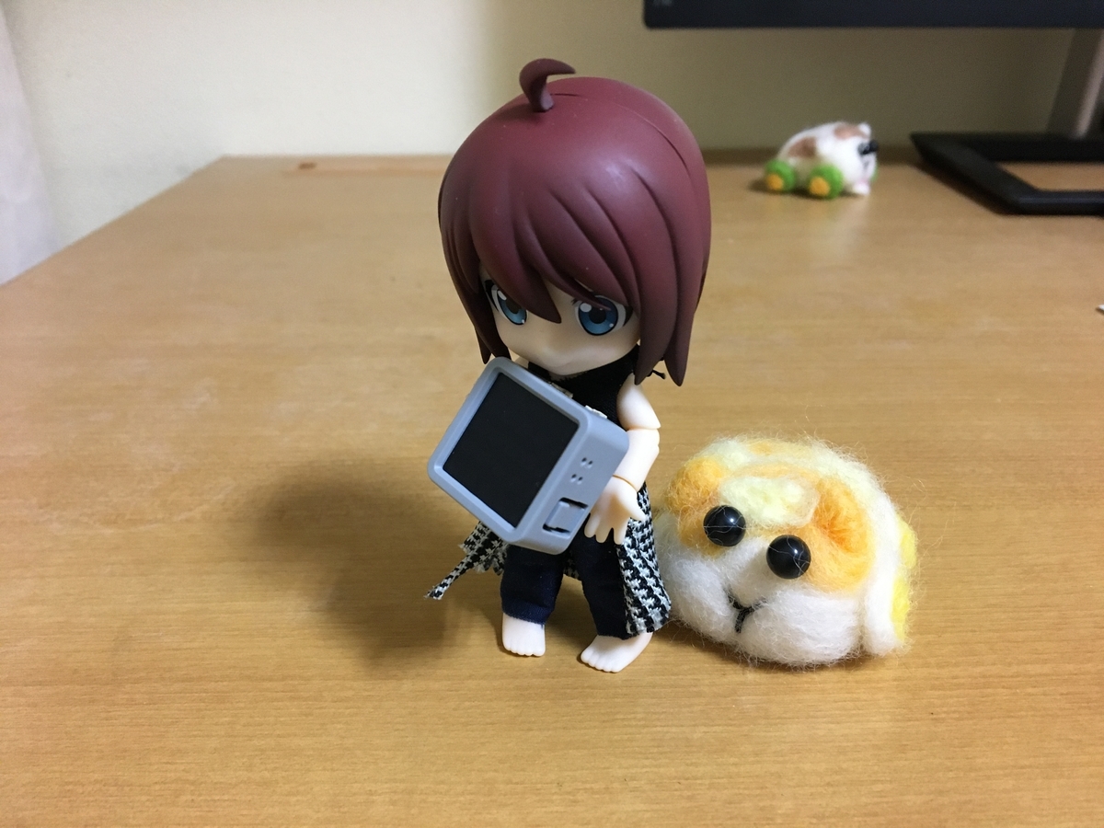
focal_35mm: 29
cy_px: 414
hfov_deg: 61.7
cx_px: 552
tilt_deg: -24.0
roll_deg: +1.0
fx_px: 925
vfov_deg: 48.2
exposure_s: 1/30
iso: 200
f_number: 2.2
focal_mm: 4.15
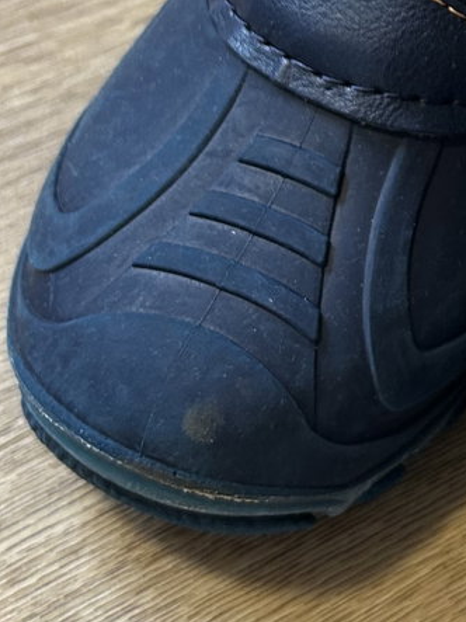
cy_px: -9
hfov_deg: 14.5
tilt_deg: -51.7
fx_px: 1742
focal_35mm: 97
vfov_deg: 19.6
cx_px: 622
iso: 160
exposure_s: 1/50
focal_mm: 5.7
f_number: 1.5
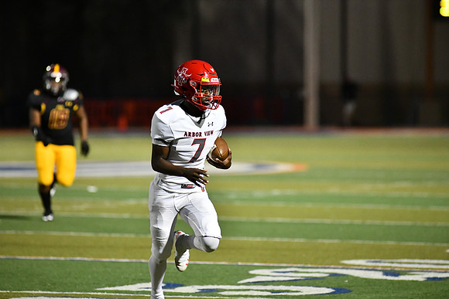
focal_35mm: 300
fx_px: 3742
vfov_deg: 4.6
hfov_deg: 6.9
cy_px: 150
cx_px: 224
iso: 6400
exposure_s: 1/1250
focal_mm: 300
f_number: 4
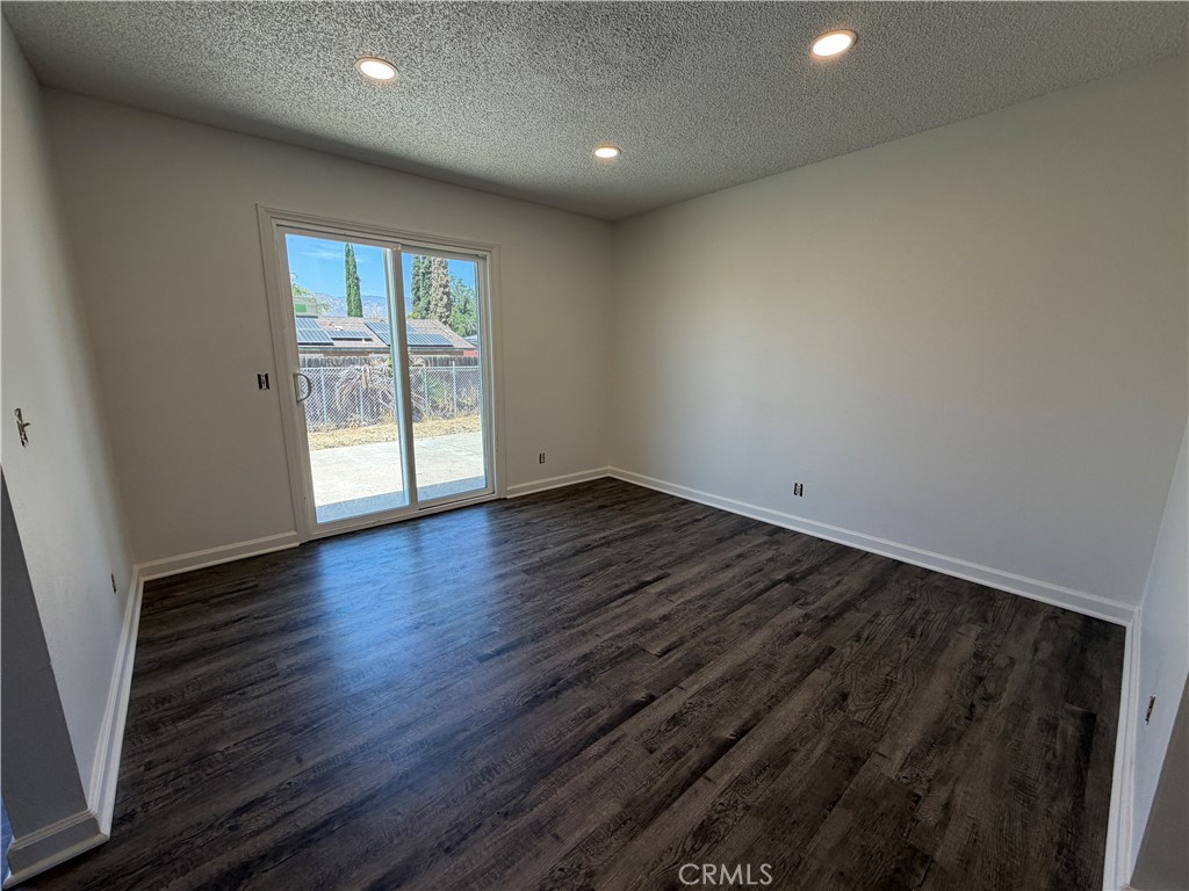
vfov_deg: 85.7
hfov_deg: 102.1
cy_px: 446
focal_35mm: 14
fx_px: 481
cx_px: 594
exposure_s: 1/121
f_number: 2.2
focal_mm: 2.22
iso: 64
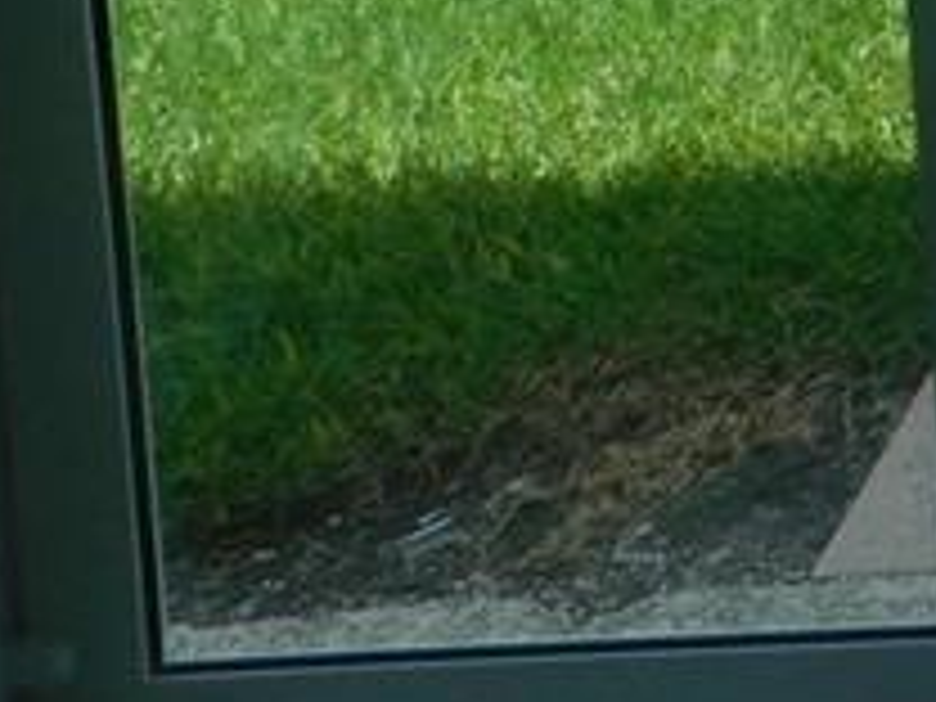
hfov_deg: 13.9
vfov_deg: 11.1
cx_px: 2034
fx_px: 3055
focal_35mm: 113
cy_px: -972
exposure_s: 1/1250
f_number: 3
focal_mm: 4
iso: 125
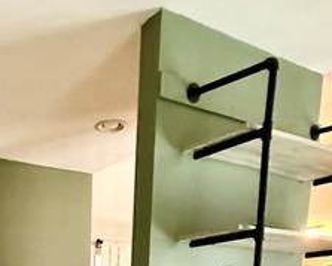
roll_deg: -2.0
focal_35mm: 47
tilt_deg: -10.9
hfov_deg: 37.4
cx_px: 46
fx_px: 462
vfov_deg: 24.7
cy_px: 400
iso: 800
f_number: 2.2
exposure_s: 1/60
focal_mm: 2.22
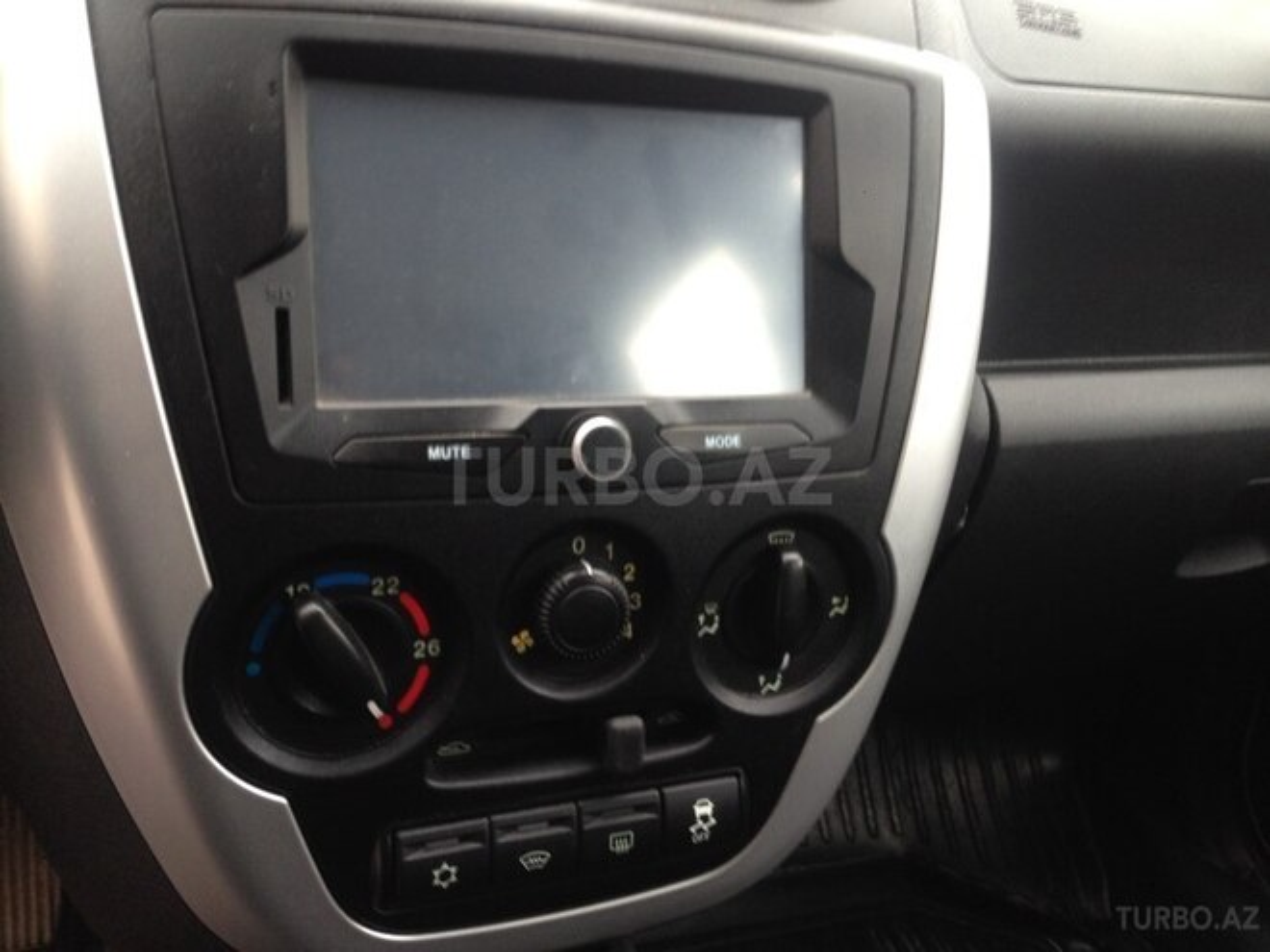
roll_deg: -6.3
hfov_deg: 55.4
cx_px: 635
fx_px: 1211
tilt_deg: -24.1
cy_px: 476
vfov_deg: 42.9
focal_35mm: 33
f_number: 2.4
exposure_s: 1/20
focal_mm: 4.12
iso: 80
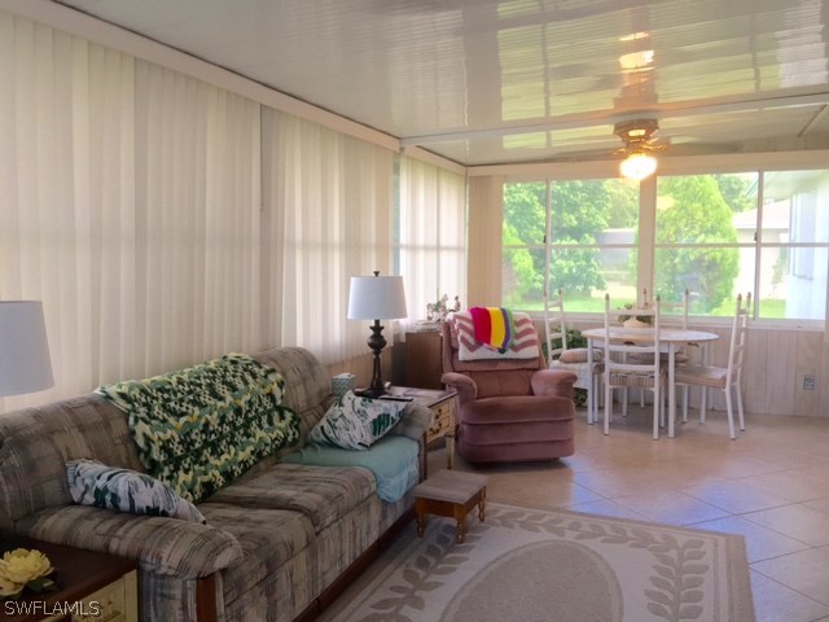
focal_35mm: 29
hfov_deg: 61.7
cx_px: 414
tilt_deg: -4.3
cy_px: 311
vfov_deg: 48.2
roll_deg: -1.0
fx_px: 695
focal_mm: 4.15
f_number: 2.2
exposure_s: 1/30
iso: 80
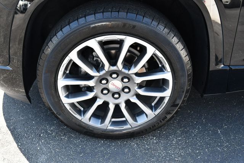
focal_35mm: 36
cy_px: 82
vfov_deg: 36.9
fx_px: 244
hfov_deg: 53.1
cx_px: 122
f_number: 5
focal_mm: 18
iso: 400
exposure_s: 1/250
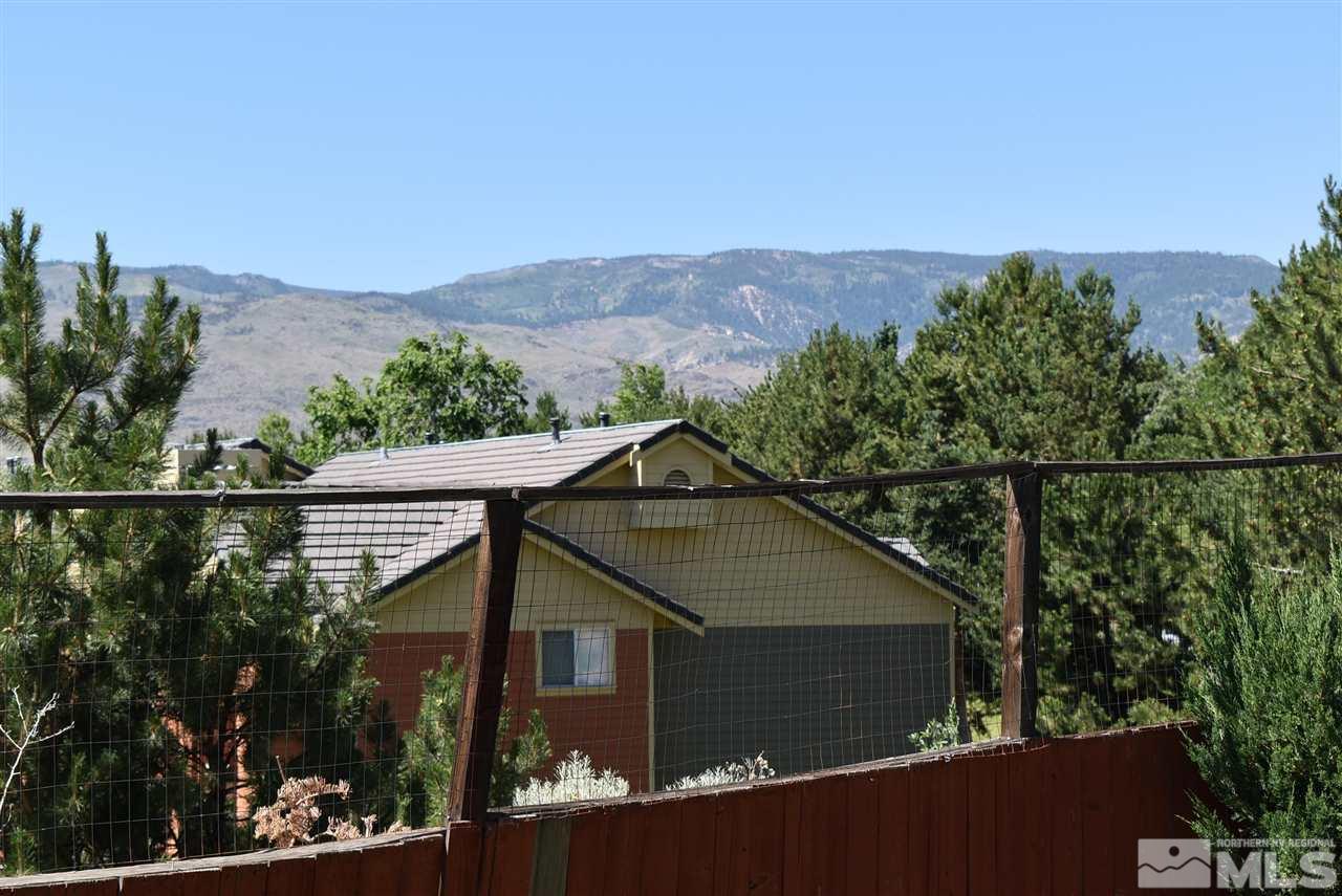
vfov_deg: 16.6
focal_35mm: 82
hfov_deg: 24.6
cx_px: 671
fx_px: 3077
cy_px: 448
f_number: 9
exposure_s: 1/200
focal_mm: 55
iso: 100
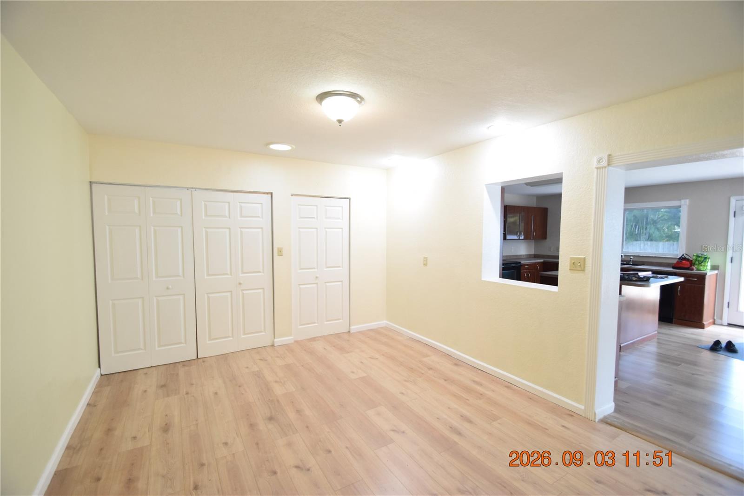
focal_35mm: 15
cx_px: 372
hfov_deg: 100.4
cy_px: 248
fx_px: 310
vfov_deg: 77.3
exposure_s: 1/60
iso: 1000
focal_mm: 10
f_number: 3.5
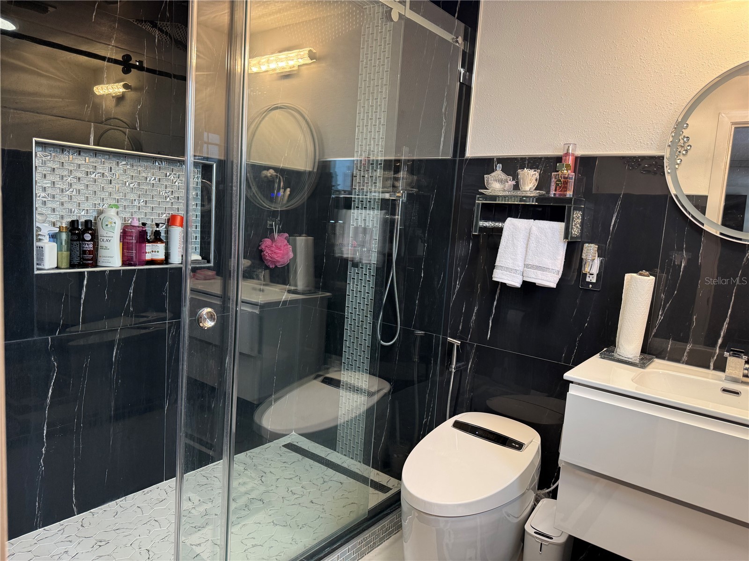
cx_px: 374
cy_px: 280
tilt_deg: -6.7
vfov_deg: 56.8
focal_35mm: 24
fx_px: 519
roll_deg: -3.9
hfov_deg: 71.6
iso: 160
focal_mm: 6.76
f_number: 1.78
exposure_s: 1/60
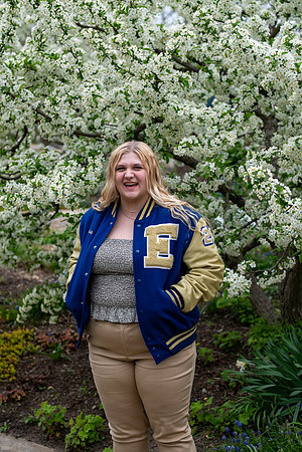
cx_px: 151
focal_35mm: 88
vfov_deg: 23.1
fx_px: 1107
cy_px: 226
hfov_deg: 15.5
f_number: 2.8
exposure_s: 1/500
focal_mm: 58.7
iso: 250
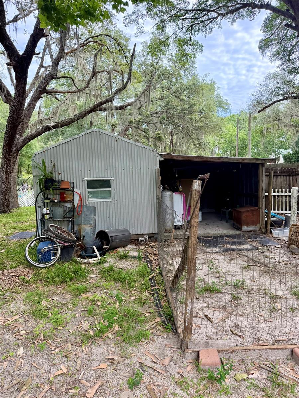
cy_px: 199
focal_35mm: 24
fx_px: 276
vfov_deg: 71.6
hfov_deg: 56.8
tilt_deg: -12.1
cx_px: 150
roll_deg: +1.6
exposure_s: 1/607
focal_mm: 6.76
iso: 100
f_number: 1.78
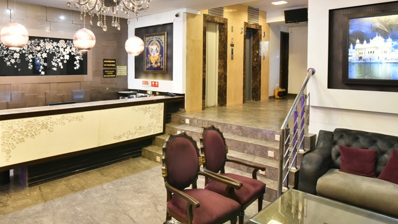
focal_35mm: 26
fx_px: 274
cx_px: 135
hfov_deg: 70.0
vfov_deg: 43.7
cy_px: 72
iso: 2500
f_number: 7.1
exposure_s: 1/6
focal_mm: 16
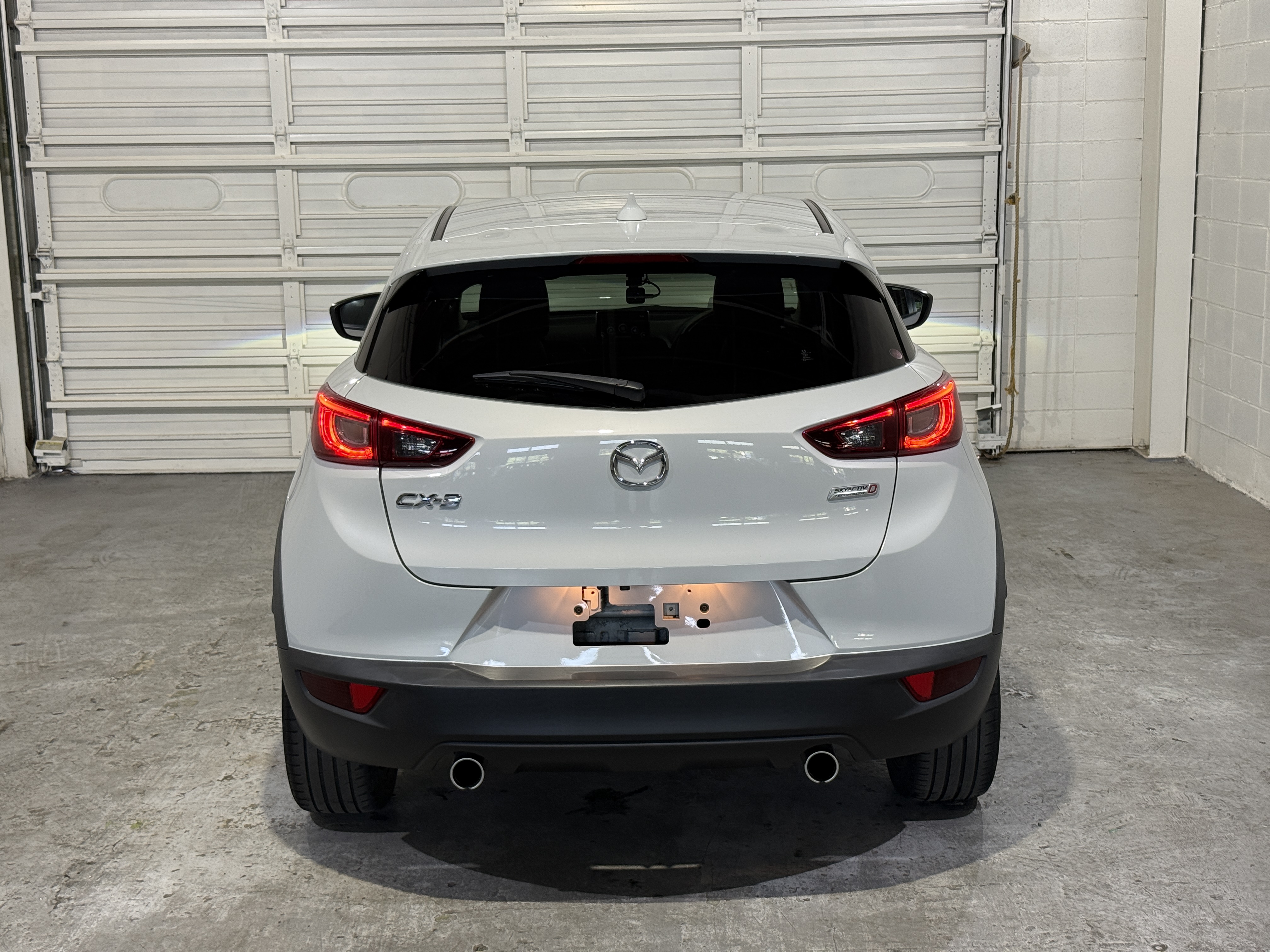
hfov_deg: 39.7
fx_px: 1761
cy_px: 476
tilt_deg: -10.4
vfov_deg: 30.3
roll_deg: +0.8
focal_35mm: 48
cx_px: 635
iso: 80
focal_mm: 6.76
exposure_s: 1/60
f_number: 1.78
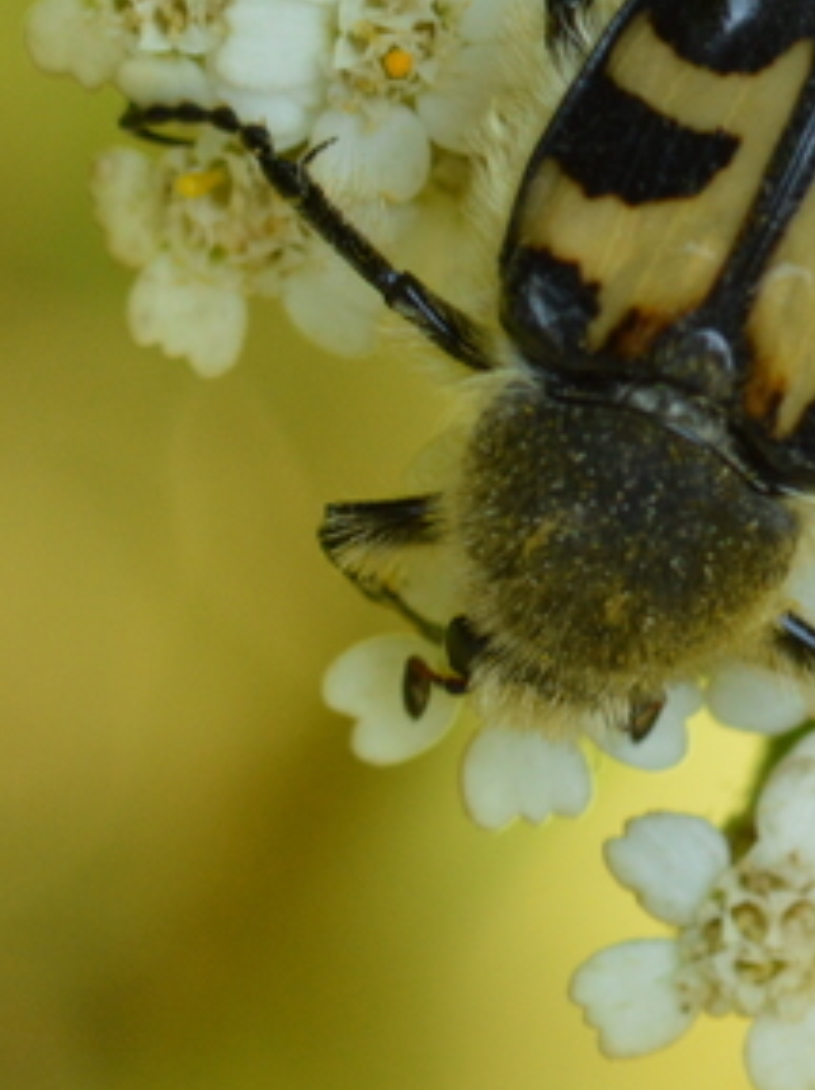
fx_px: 15248
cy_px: -15
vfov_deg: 4.1
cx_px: 1268
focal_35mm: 485
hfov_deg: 3.1
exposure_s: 1/250
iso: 800
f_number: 16
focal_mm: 100
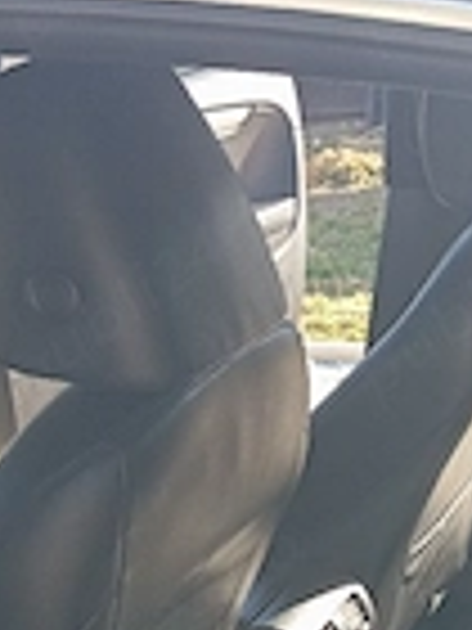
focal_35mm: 80
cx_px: 593
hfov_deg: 17.4
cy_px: 688
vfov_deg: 23.0
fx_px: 1454
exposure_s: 1/100
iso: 65
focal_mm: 4.22
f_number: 1.8
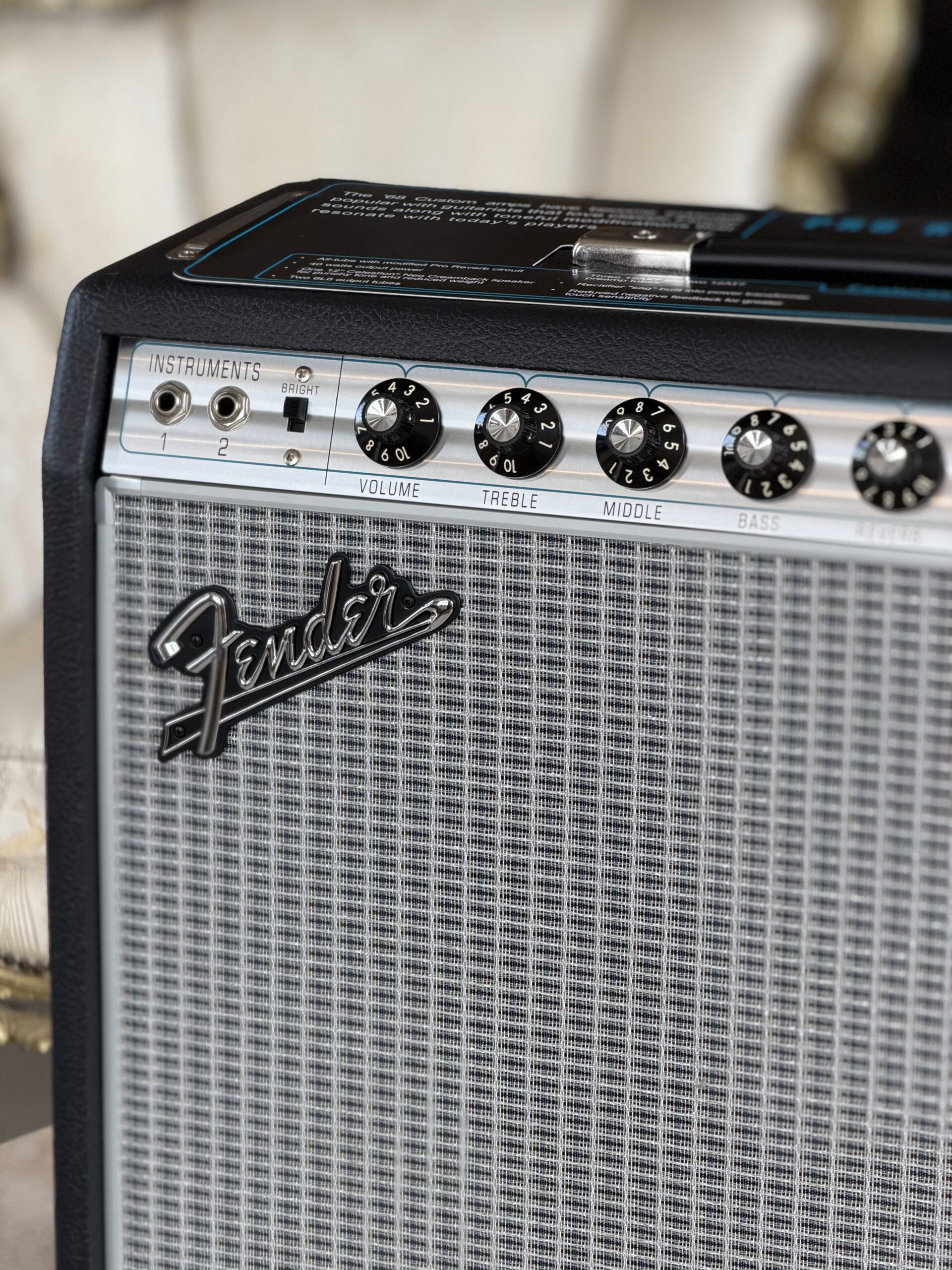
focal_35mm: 100
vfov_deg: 19.6
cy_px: 635
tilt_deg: -18.1
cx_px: 476
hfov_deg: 14.8
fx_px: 3667
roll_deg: +1.0
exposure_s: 1/121
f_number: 2.8
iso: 125
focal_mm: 16.89
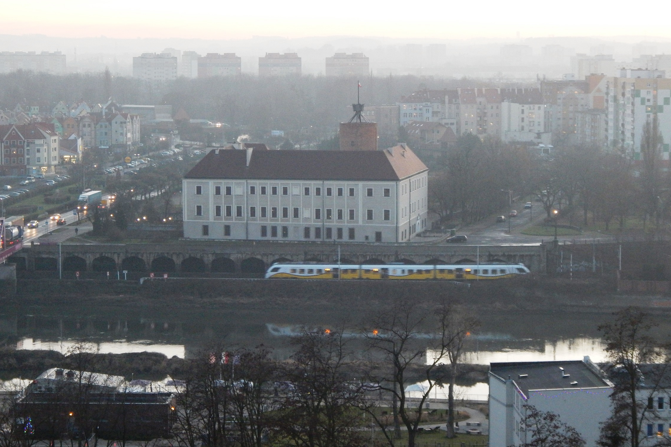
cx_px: 331
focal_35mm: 90
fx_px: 1677
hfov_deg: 22.6
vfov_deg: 15.2
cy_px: 216
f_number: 4.3
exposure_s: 1/15
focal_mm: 15.3
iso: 500
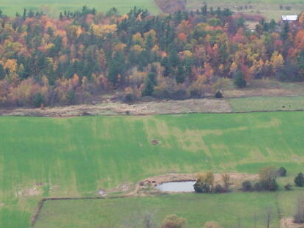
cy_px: 7
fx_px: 2037
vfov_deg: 6.4
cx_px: 119
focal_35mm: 232
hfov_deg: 8.5
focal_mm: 15.6
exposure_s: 1/320
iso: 80
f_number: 3.2
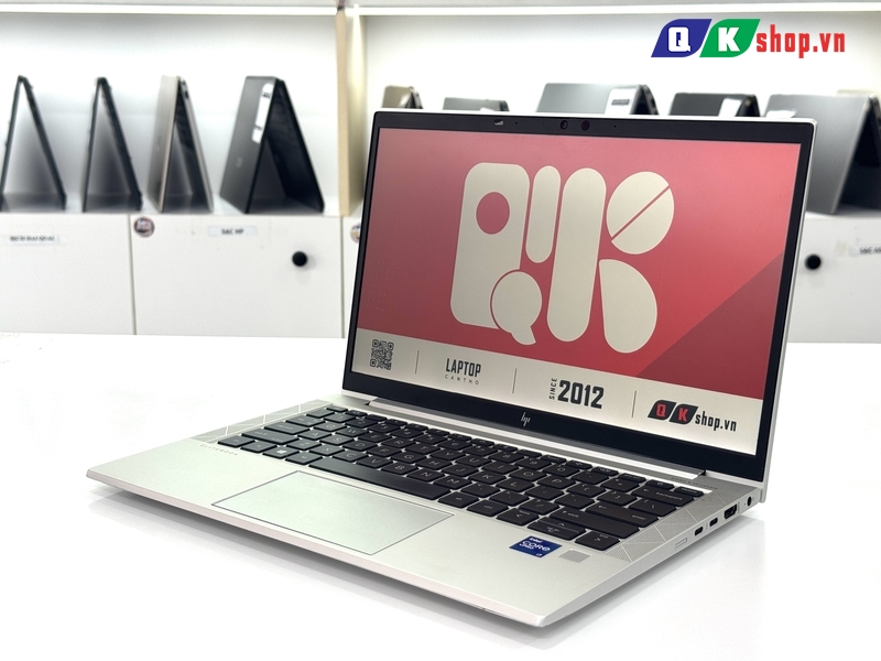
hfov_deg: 39.7
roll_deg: +0.7
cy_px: 330
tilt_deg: -12.3
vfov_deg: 30.3
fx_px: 1222
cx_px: 440
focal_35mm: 48
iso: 50
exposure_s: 1/100
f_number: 1.78
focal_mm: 6.76
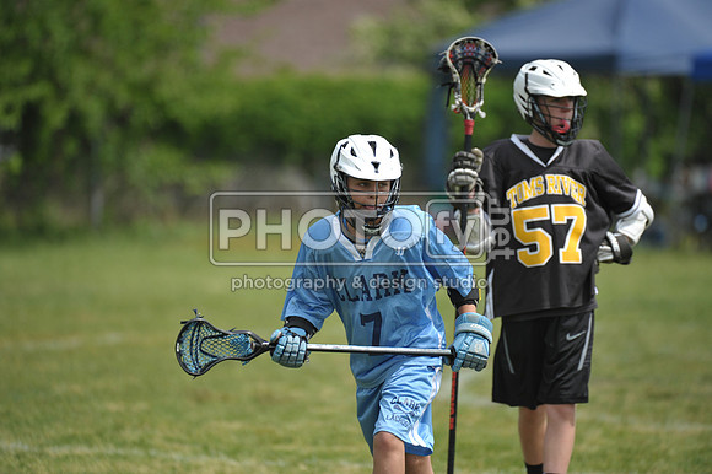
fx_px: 7906
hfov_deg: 5.2
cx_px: 356
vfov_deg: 3.4
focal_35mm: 400
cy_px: 237
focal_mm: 400
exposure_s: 1/3200
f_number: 4
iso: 640
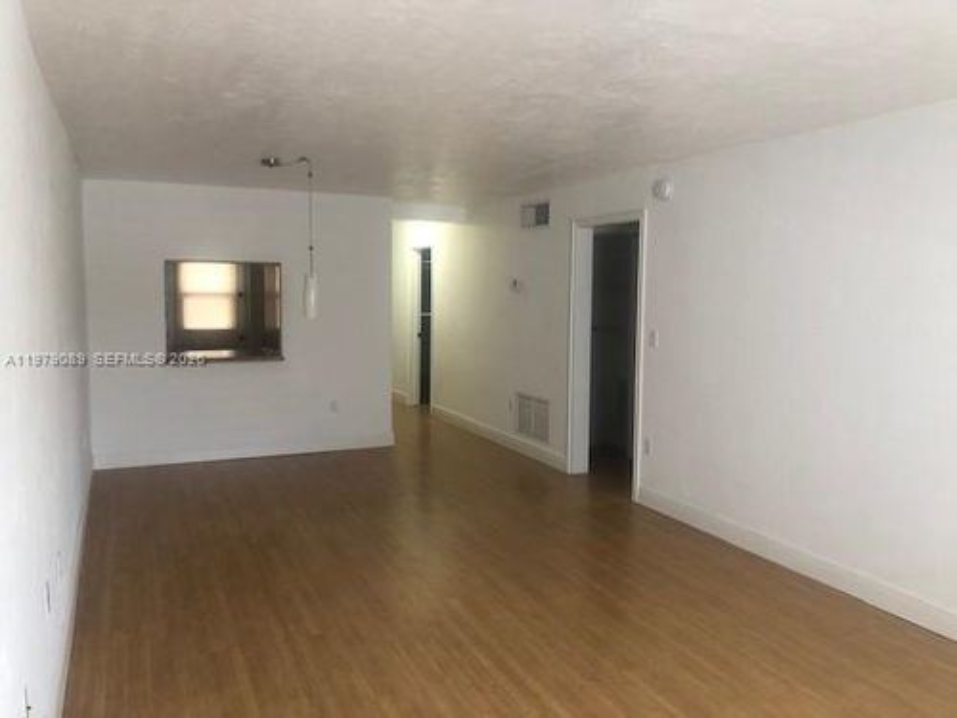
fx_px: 774
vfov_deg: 49.7
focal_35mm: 28
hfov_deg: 63.4
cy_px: 359
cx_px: 478
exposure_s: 1/20
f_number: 1.8
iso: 40
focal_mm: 3.99
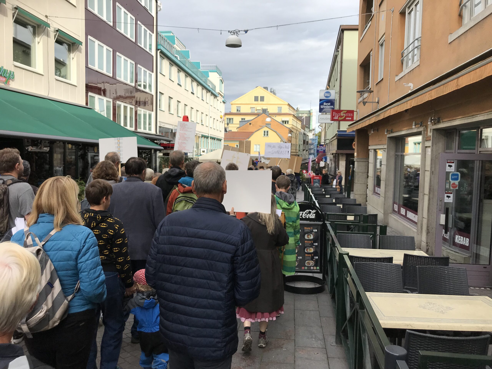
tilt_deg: -5.3
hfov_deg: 63.4
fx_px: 398
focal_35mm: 28
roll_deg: -0.4
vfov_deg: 49.7
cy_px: 184
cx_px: 246
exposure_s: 1/785
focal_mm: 3.99
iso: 20
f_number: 1.8
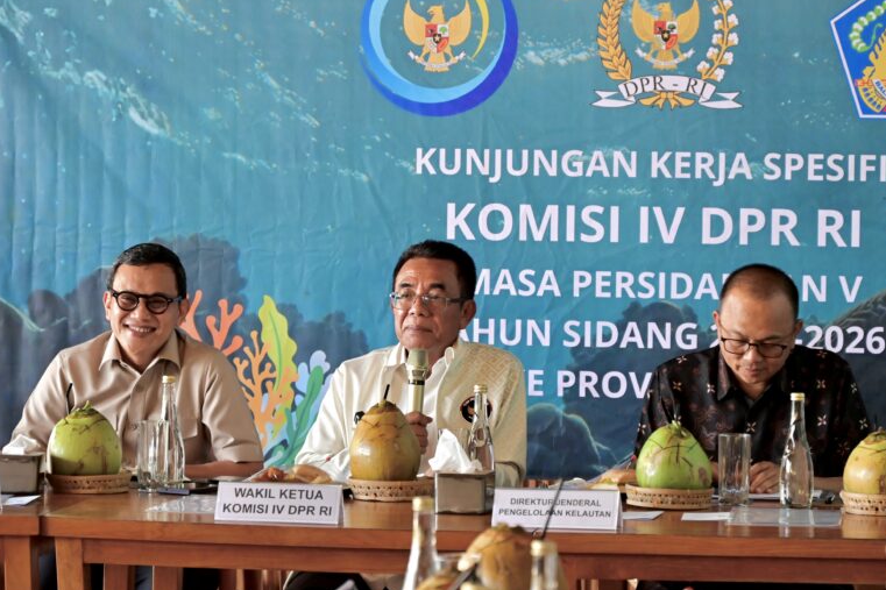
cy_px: 287
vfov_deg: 9.3
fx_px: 3617
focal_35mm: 147
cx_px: 473
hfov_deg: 14.0
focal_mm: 130
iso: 2500
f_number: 6.3
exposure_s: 1/60
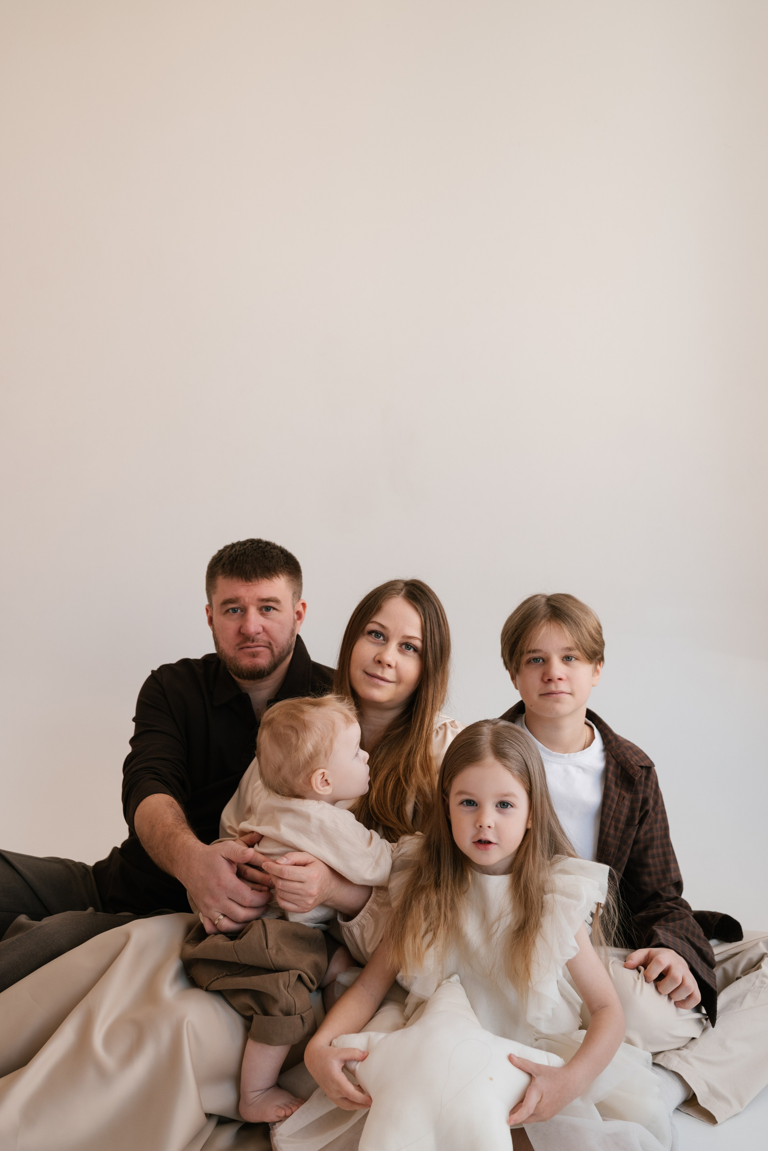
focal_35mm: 35
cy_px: 576
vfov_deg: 54.4
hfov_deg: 37.9
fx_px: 1119
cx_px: 384
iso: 200
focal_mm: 35
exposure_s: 1/250
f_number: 3.5
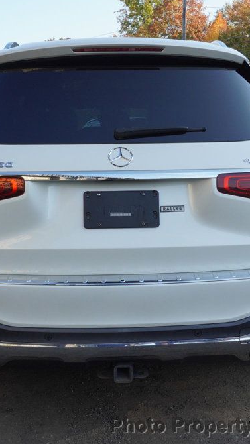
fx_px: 566
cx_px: 123
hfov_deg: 24.9
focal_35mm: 48
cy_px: 220
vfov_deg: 42.9
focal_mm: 20
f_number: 9
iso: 400
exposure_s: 1/250
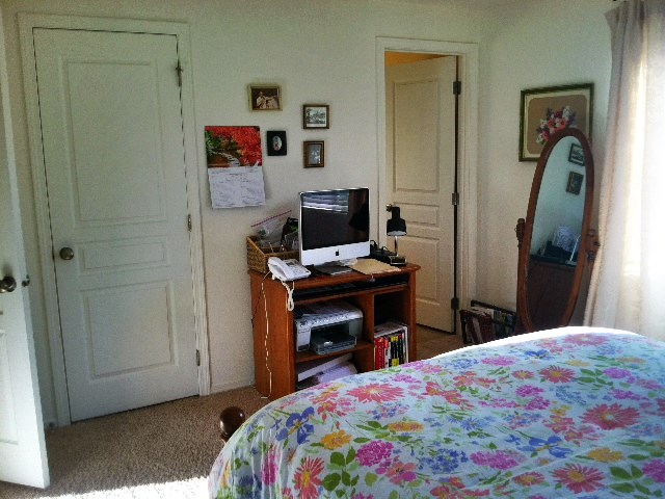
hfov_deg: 52.6
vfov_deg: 40.7
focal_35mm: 35
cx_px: 332
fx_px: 672
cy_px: 250
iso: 80
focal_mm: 3.85
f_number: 2.8
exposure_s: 1/120
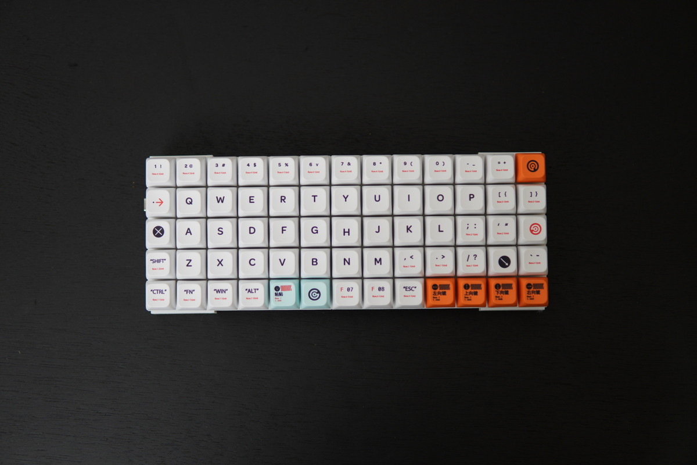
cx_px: 348
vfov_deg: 29.9
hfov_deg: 43.6
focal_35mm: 45
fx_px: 871
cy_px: 232
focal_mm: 30
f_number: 1.4
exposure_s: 1/200
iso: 160
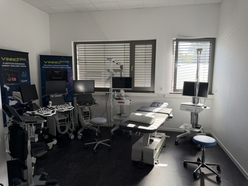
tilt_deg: -8.3
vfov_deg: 56.8
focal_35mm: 24
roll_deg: -1.2
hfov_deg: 71.6
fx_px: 172
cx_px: 124
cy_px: 93
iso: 125
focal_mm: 6.76
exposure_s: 1/193
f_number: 1.78
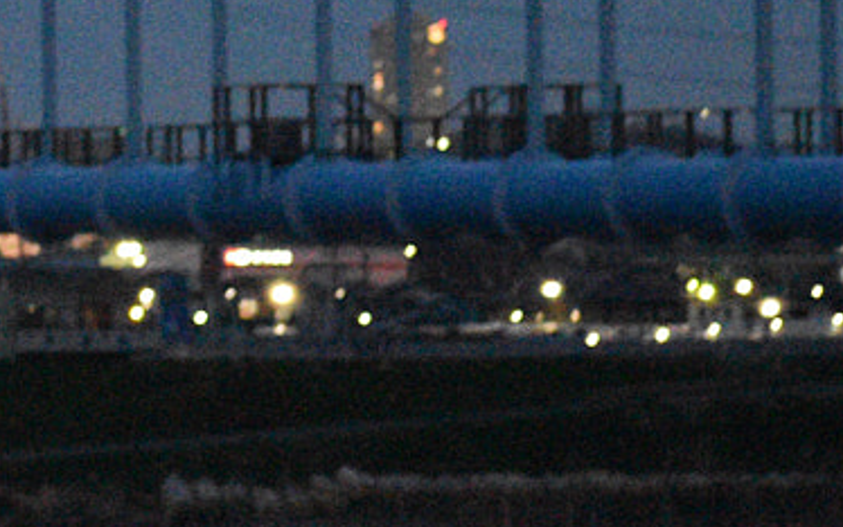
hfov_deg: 4.5
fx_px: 10525
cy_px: -131
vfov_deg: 2.9
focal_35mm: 458
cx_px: -696
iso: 9000
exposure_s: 1/60
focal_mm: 70
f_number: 4.5
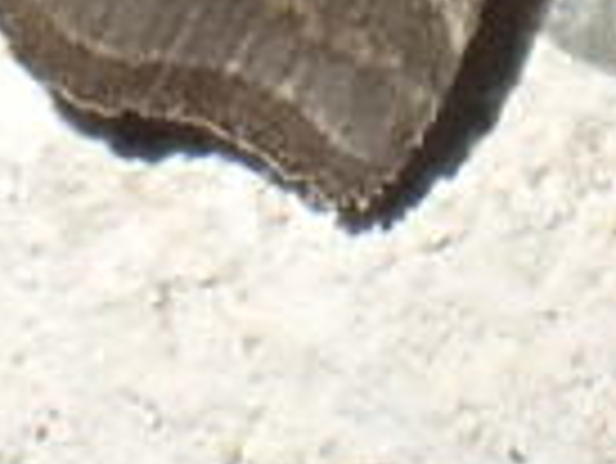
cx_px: 366
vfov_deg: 5.2
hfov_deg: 7.2
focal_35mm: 273
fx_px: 4862
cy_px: -779
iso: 800
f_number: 4
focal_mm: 7.84
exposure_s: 1/100
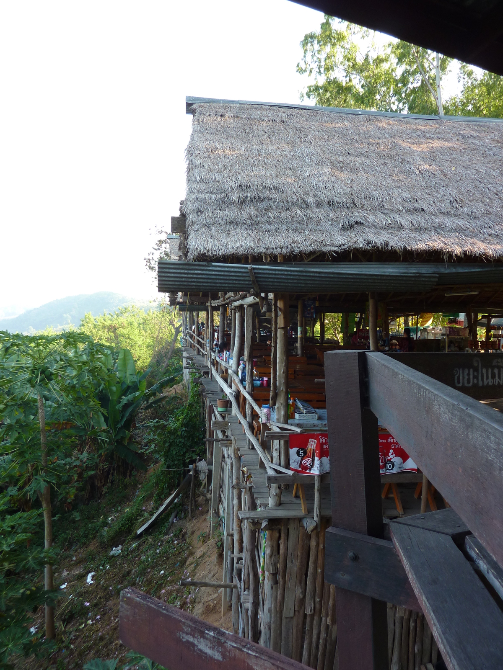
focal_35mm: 25
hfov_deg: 54.9
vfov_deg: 69.4
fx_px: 484
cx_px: 252
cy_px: 335
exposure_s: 1/80
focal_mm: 4.1
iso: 80
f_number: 3.3
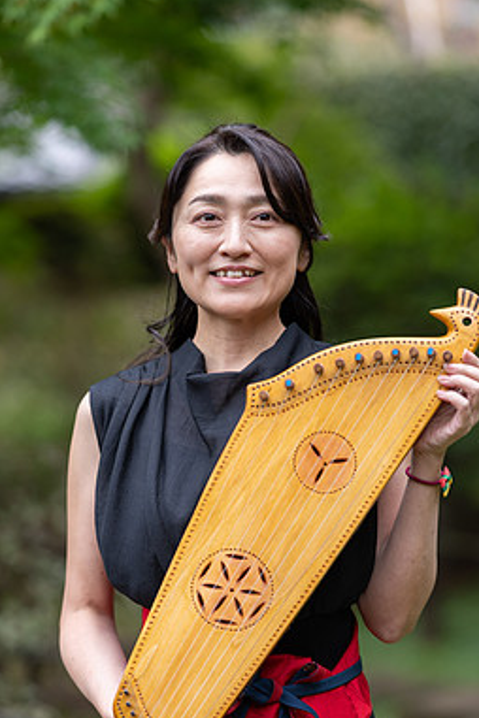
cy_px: 401
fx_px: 2475
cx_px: 251
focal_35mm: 124
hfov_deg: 11.1
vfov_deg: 16.5
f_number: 2.2
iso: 160
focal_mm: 105
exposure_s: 1/250
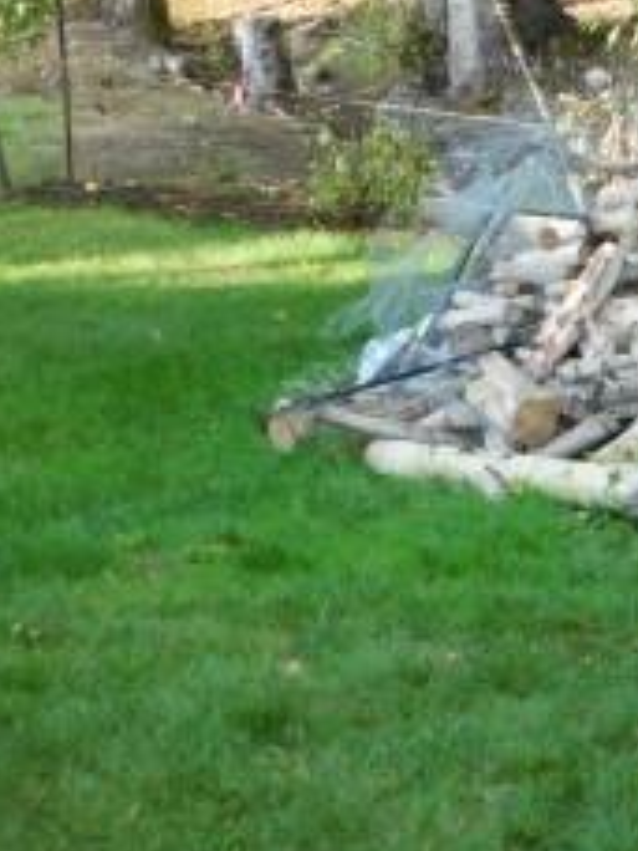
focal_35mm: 101
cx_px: 1116
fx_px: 2482
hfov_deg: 13.3
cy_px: 355
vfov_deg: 19.4
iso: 125
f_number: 3.5
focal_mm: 6.3
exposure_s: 1/60
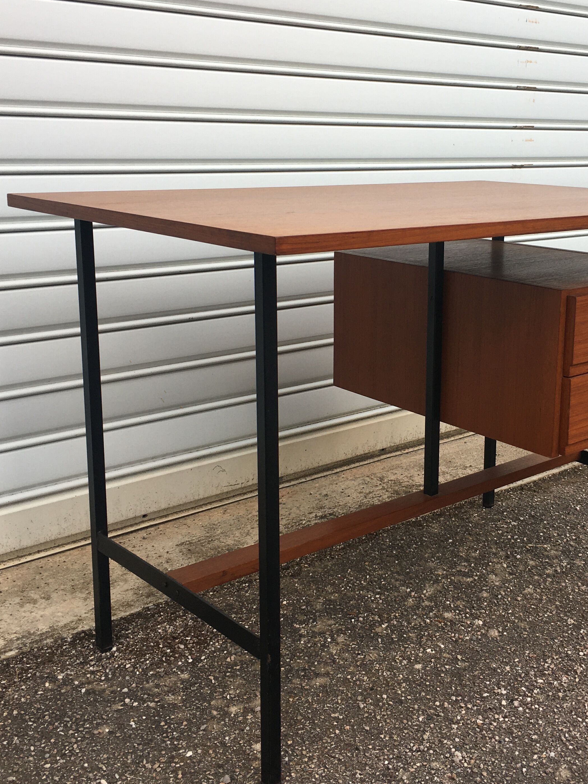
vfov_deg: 44.7
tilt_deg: -9.8
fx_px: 951
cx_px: 389
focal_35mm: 42
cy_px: 332
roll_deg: -0.9
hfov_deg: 34.1
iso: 25
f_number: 2.2
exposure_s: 1/187
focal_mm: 4.15
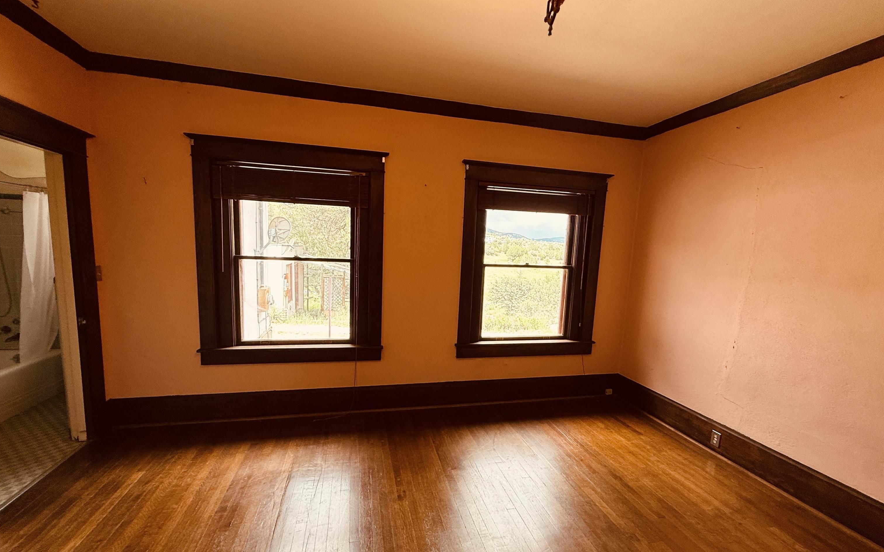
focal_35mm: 15
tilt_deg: -8.4
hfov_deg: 101.5
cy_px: 296
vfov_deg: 74.7
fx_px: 361
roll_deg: -2.7
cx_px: 438
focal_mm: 2.22
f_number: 2.2
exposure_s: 1/120
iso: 100
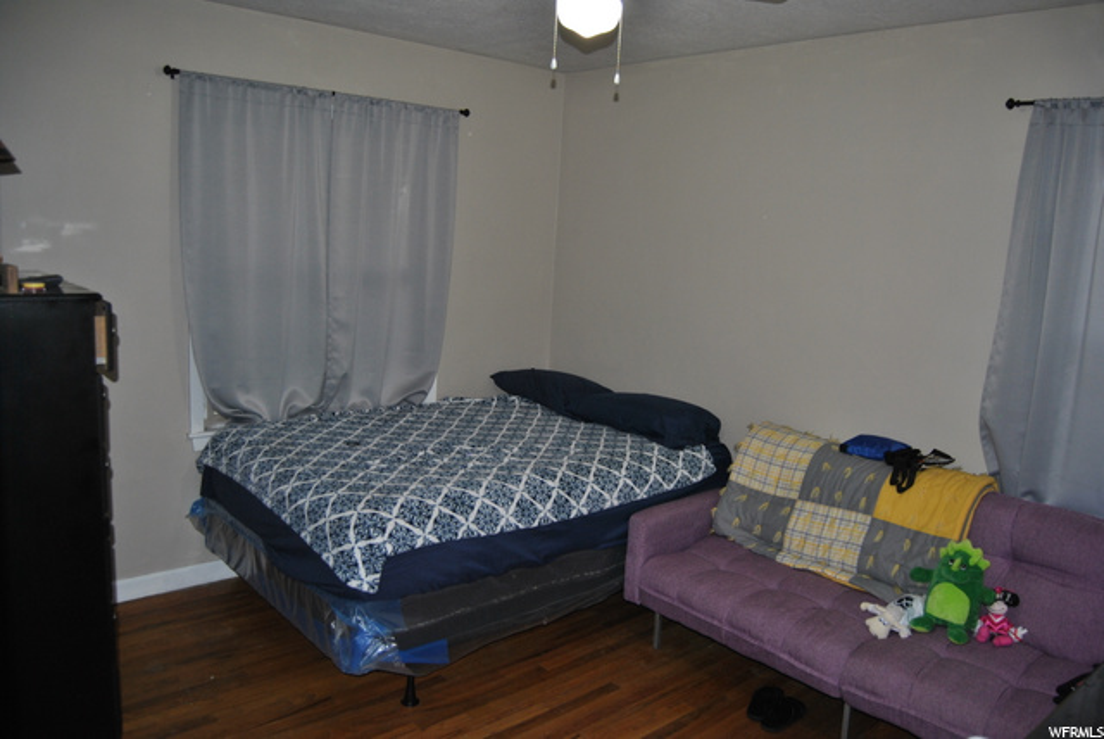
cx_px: 552
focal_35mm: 27
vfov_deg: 48.0
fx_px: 829
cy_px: 370
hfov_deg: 67.3
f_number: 3.5
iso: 200
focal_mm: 18
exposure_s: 1/60
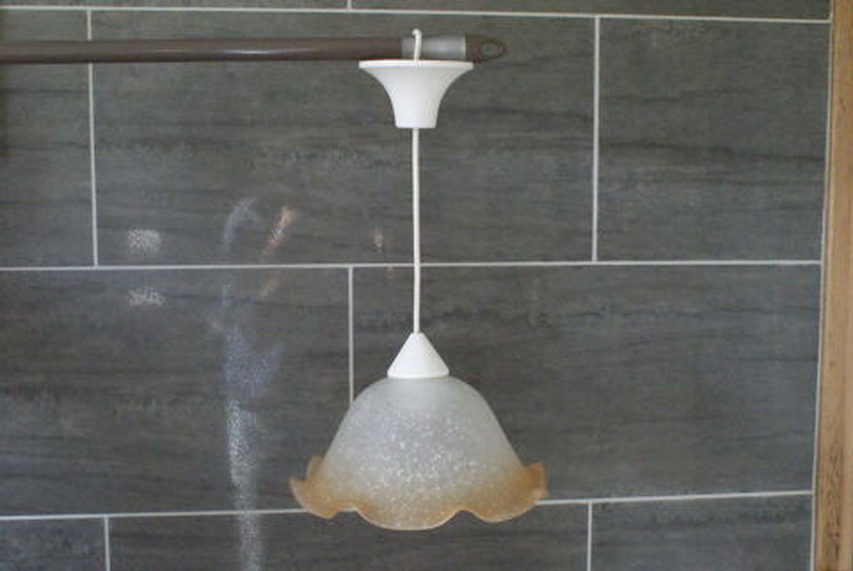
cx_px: 426
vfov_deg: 32.0
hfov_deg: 46.4
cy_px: 286
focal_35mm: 42
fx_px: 996
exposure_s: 1/160
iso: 3200
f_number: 5.6
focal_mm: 28
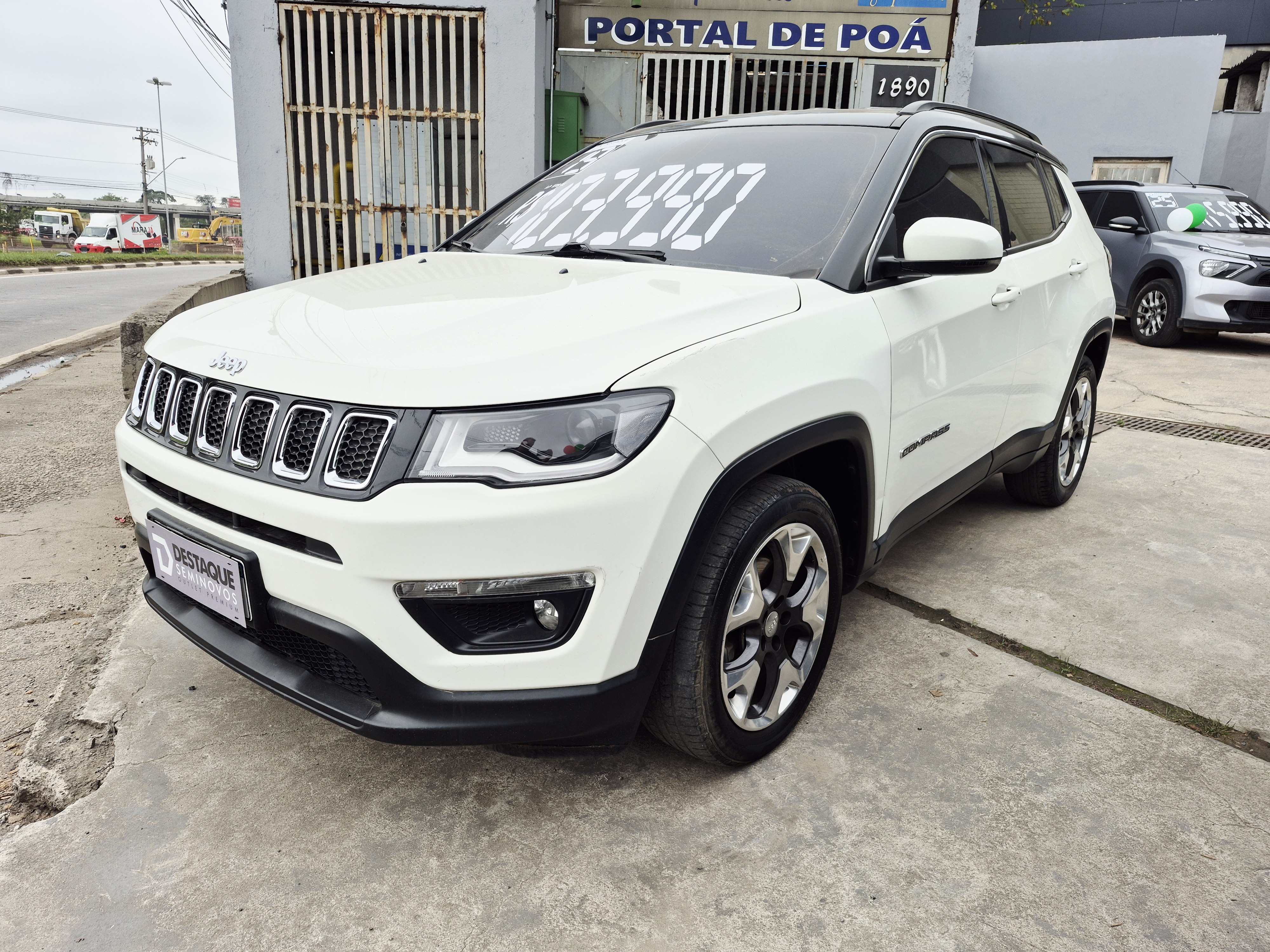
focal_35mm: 23
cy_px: 476
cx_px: 635
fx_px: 844
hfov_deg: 73.9
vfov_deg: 58.9
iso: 25
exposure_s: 1/688
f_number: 1.8
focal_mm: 5.4
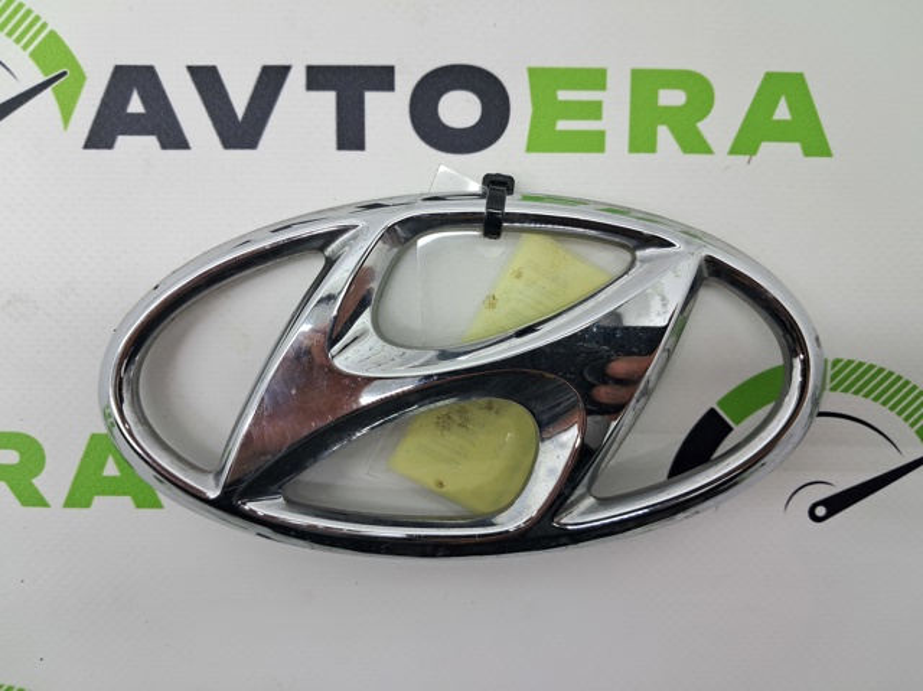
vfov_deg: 51.3
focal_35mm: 27
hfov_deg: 65.4
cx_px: 462
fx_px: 719
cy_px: 346
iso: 50
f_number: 1.8
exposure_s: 1/50
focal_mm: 4
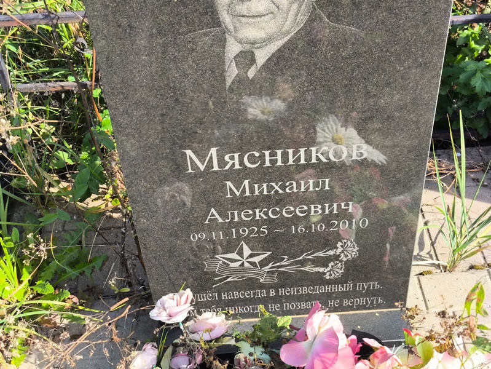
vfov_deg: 29.1
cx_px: 246
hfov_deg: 38.2
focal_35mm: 50
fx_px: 710
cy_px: 184
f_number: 1.7
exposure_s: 1/477
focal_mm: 4.71
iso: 50
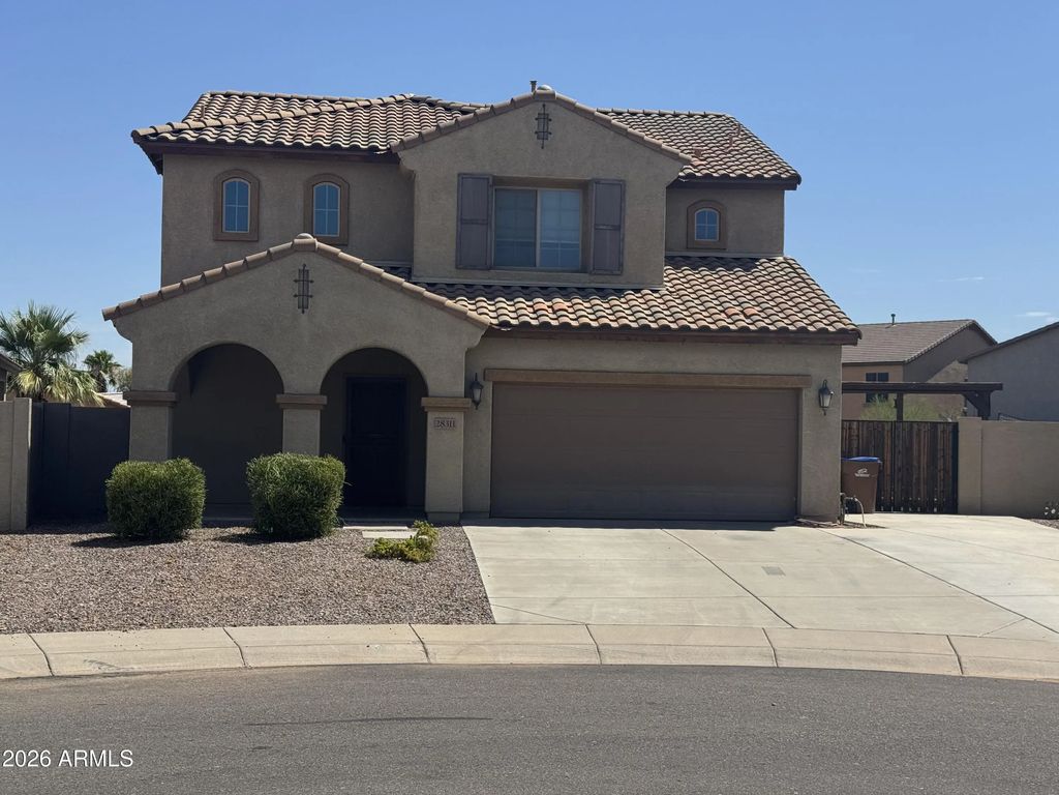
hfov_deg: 39.7
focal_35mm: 48
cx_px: 530
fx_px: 1468
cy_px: 398
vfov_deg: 30.3
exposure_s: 1/5848
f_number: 1.78
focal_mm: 6.76
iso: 64
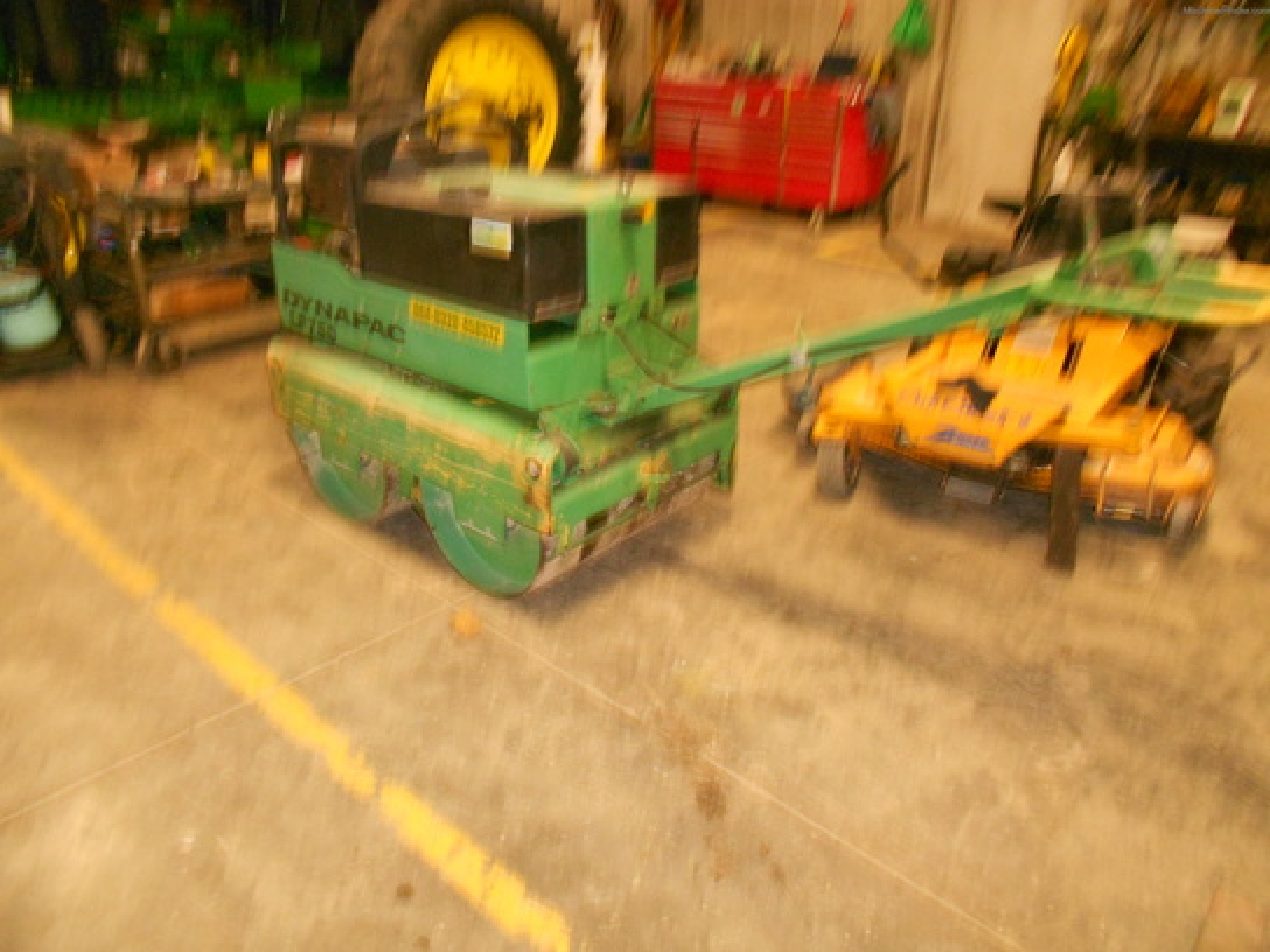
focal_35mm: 26
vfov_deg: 53.1
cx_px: 635
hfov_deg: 67.3
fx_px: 954
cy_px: 476
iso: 320
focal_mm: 4.6
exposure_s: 1/25
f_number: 3.2
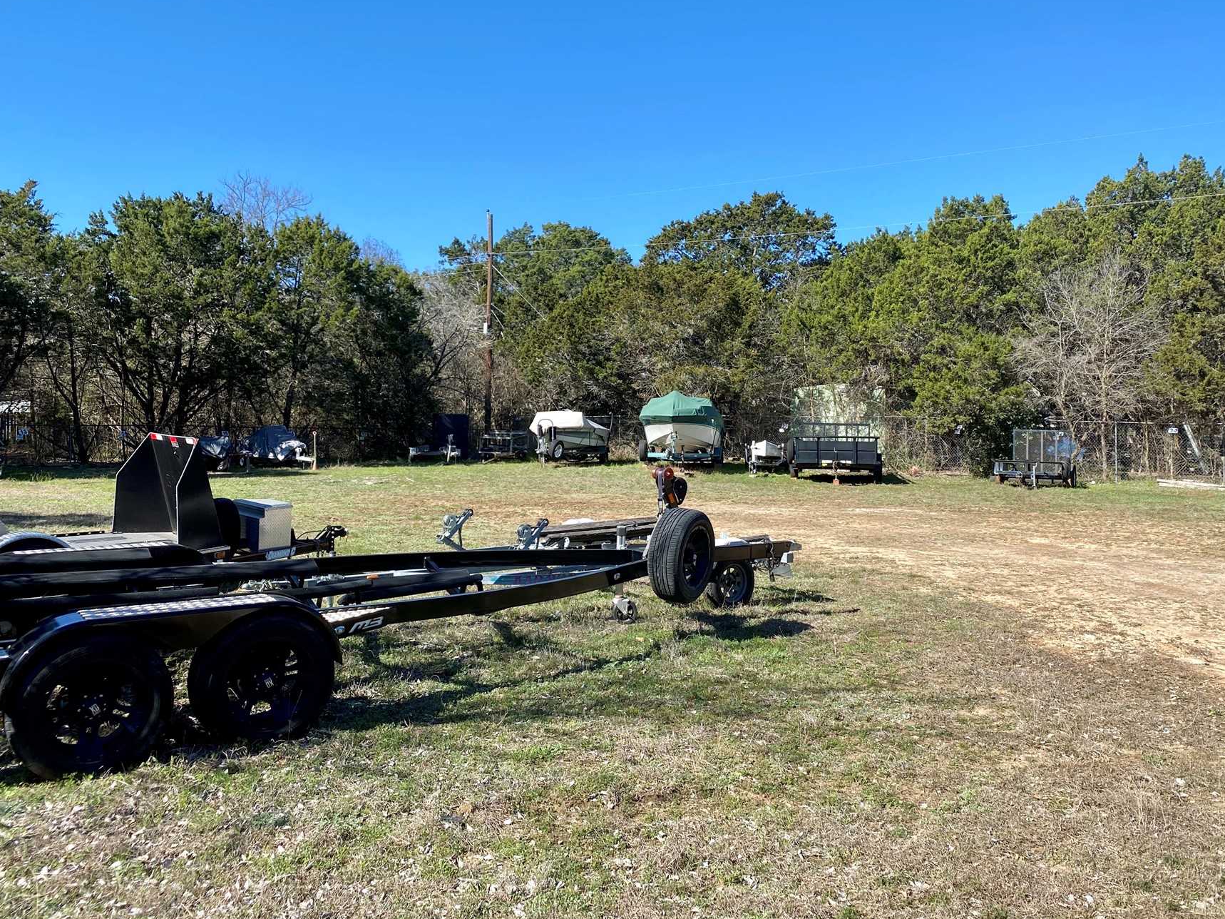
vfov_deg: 45.3
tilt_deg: +3.2
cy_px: 402
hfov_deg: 58.2
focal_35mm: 31
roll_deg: -1.0
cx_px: 685
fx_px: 1097
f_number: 1.8
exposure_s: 1/1274
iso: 32
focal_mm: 4.25
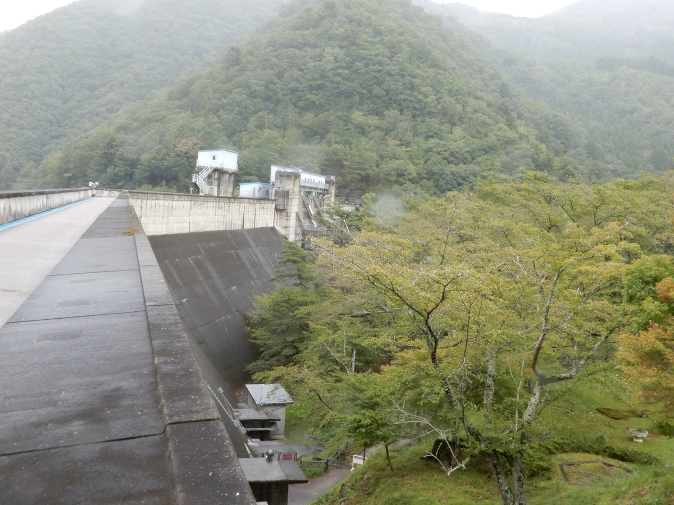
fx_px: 740
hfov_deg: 49.0
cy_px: 252
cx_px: 337
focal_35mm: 38
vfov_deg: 37.7
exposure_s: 1/30
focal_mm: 6.8
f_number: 8
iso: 100
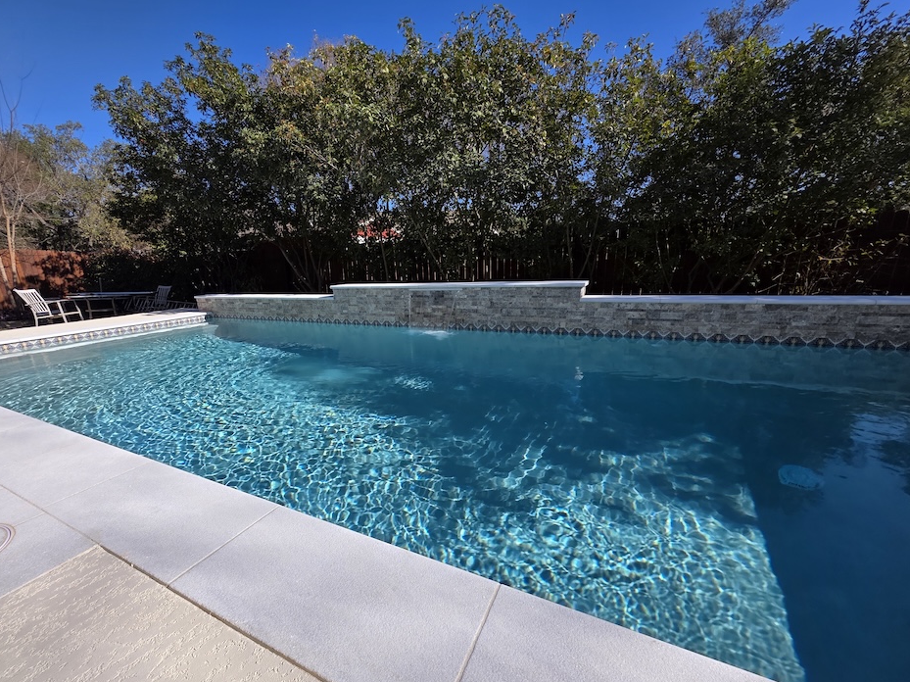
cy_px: 365
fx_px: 368
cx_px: 430
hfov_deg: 102.0
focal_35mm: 14
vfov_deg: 85.5
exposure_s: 1/2021
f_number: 1.9
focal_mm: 2.2
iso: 40
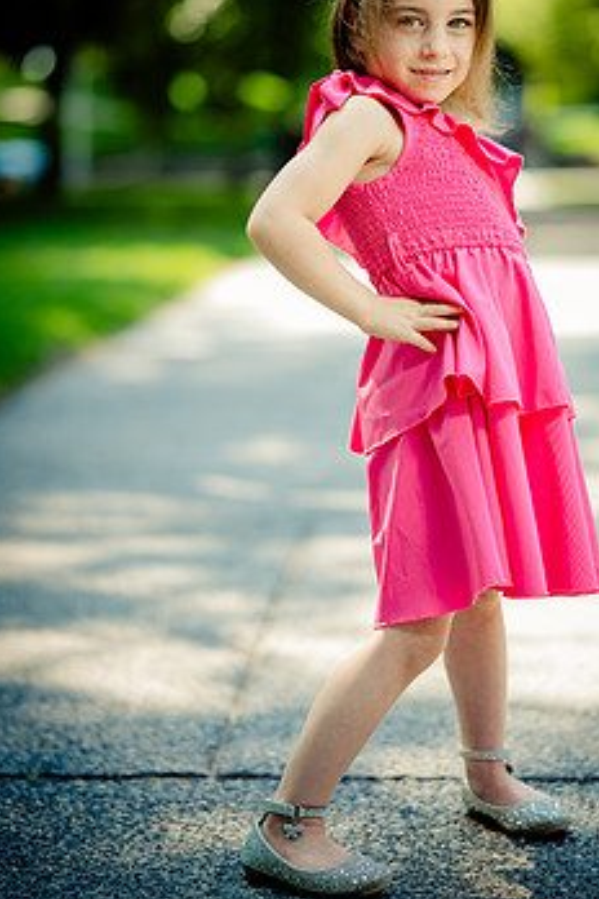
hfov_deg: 12.4
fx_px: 2745
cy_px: 364
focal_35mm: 110
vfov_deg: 18.6
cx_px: 372
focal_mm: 85
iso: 32
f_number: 1.8
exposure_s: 1/200
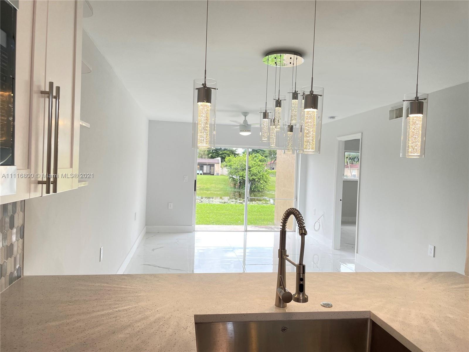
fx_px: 352
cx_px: 234
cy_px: 176
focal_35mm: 26
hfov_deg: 67.3
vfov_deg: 53.1
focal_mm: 4.2
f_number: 1.6
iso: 32
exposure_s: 1/150
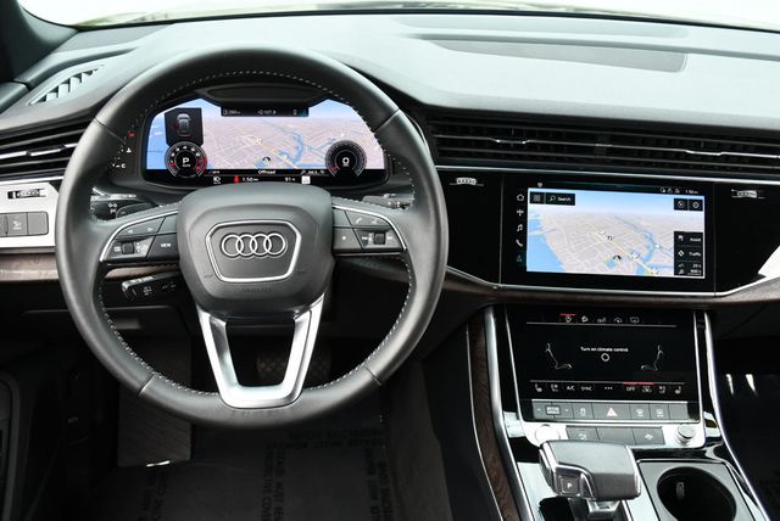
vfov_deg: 36.9
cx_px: 390
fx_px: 781
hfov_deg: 53.1
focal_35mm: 36
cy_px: 260
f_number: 4
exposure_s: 1/250
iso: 400
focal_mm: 18
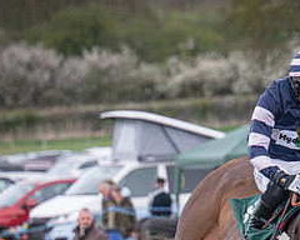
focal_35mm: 770
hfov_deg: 2.5
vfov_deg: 2.0
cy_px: 323
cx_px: 298
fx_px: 6837
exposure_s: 1/1600
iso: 800
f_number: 5
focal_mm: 190
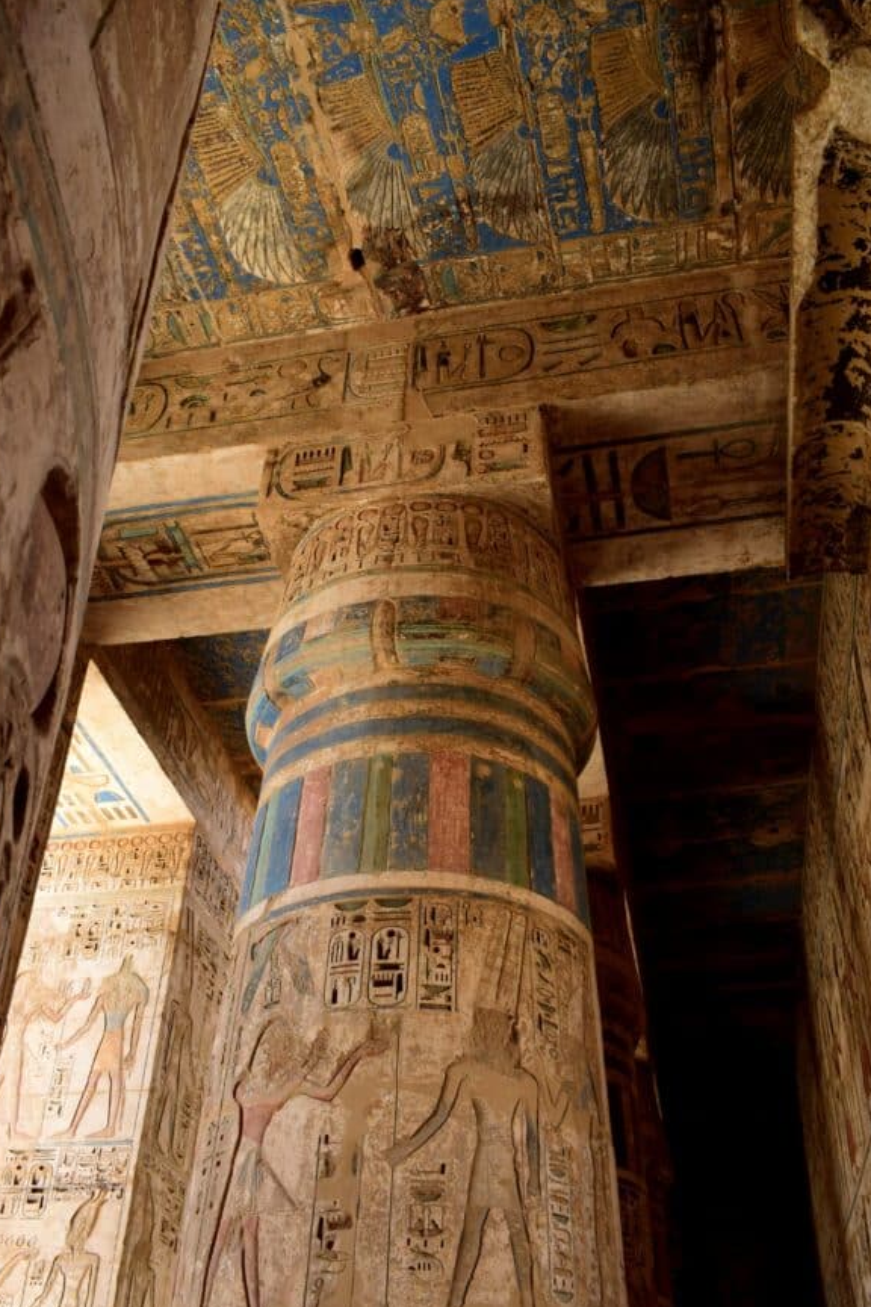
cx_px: 448
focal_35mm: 32
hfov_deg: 41.1
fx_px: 1161
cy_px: 638
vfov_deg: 58.7
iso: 400
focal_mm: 18
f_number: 9
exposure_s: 1/125
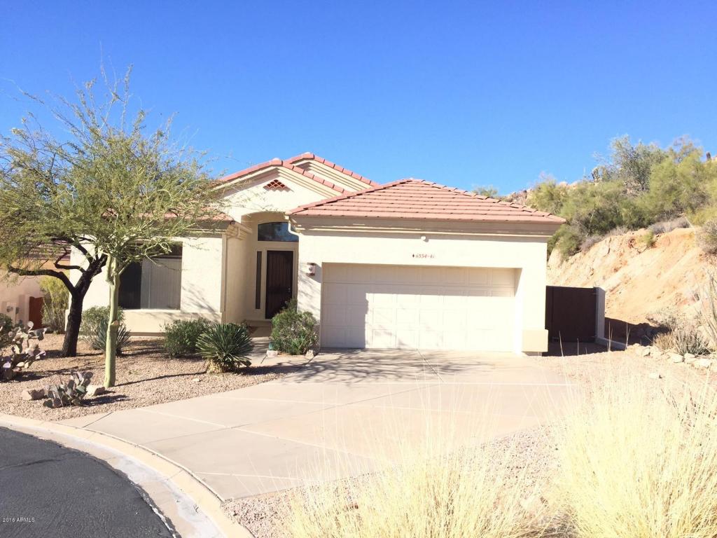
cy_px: 269
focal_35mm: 29
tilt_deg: +1.1
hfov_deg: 61.7
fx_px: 601
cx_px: 358
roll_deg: -1.6
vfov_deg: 48.2
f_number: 2.2
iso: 32
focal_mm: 4.15
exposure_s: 1/1980
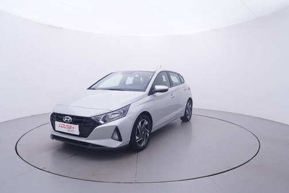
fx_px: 197
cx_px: 144
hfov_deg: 72.5
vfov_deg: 52.1
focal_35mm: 25
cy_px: 89
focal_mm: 15
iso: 200
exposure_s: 1/80
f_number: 5
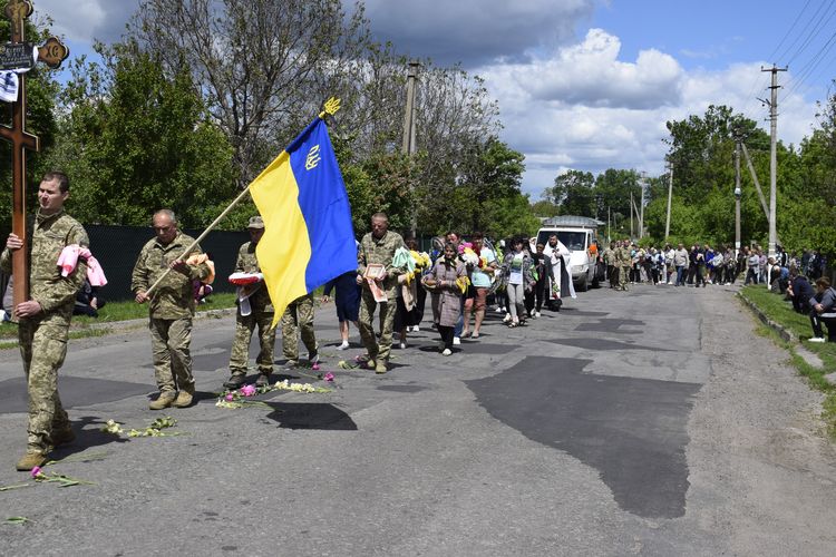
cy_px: 278
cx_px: 418
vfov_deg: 29.9
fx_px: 1045
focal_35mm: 45
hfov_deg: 43.6
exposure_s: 1/500
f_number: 11
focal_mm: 30
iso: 200
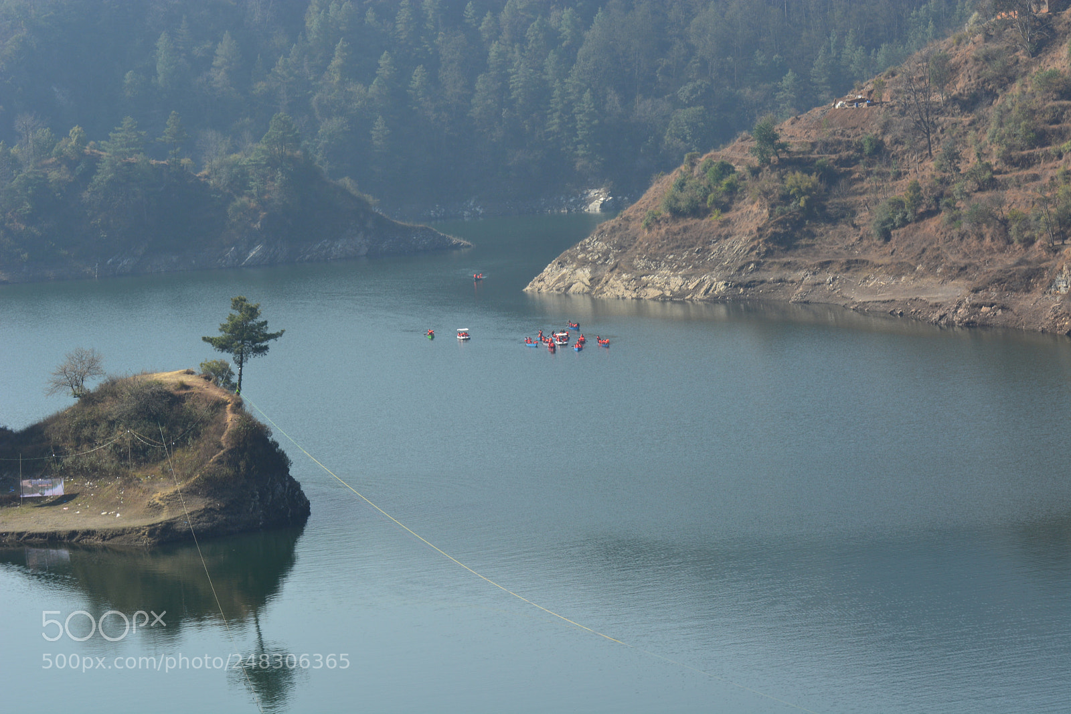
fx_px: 3123
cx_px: 536
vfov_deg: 13.0
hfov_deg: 19.5
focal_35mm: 105
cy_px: 357
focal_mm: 70
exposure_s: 1/250
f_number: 10
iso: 220
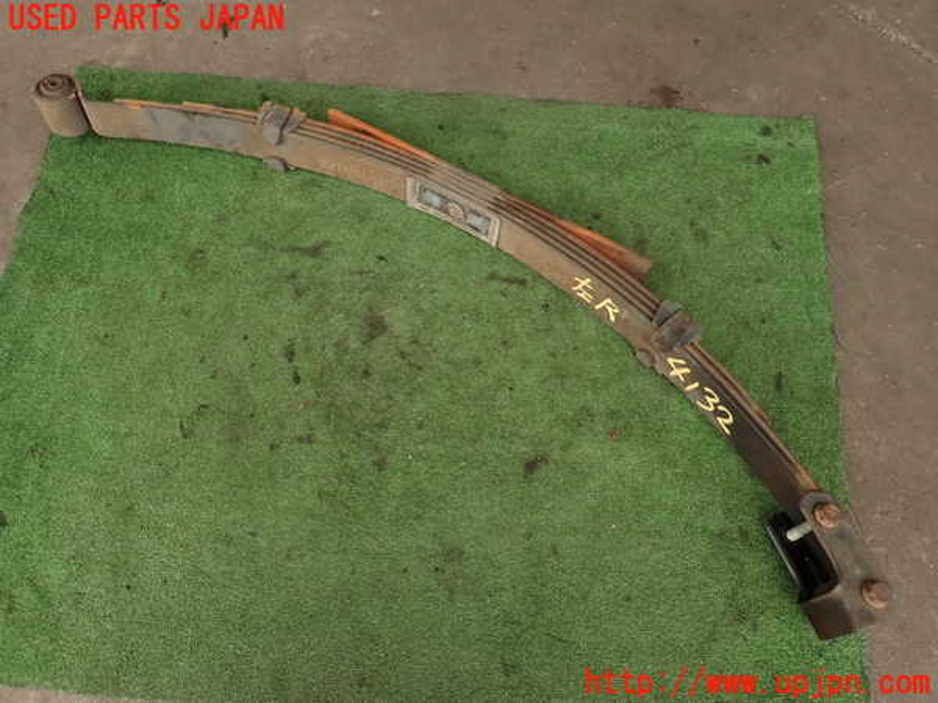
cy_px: 352
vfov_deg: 54.9
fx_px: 677
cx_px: 469
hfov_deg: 69.4
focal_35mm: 25
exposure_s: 1/160
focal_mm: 4.5
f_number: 2.8
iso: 100
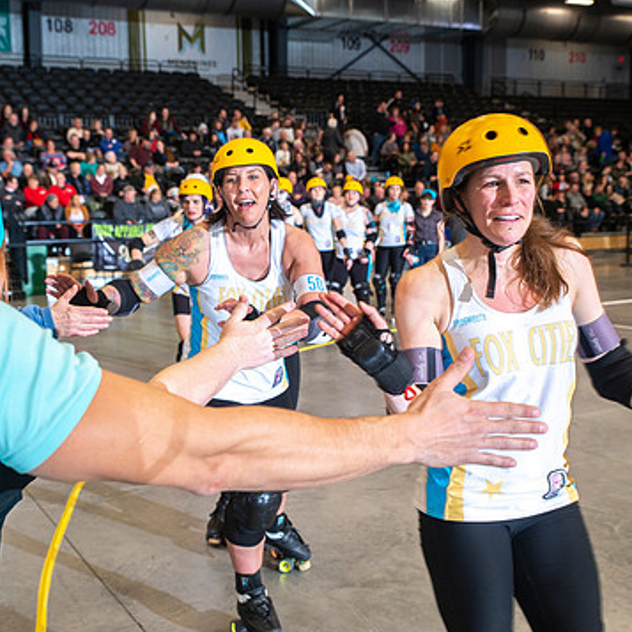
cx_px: 258
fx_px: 971
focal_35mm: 47
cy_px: 304
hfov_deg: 36.0
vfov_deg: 36.1
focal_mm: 34
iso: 500
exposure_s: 1/160
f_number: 5.6
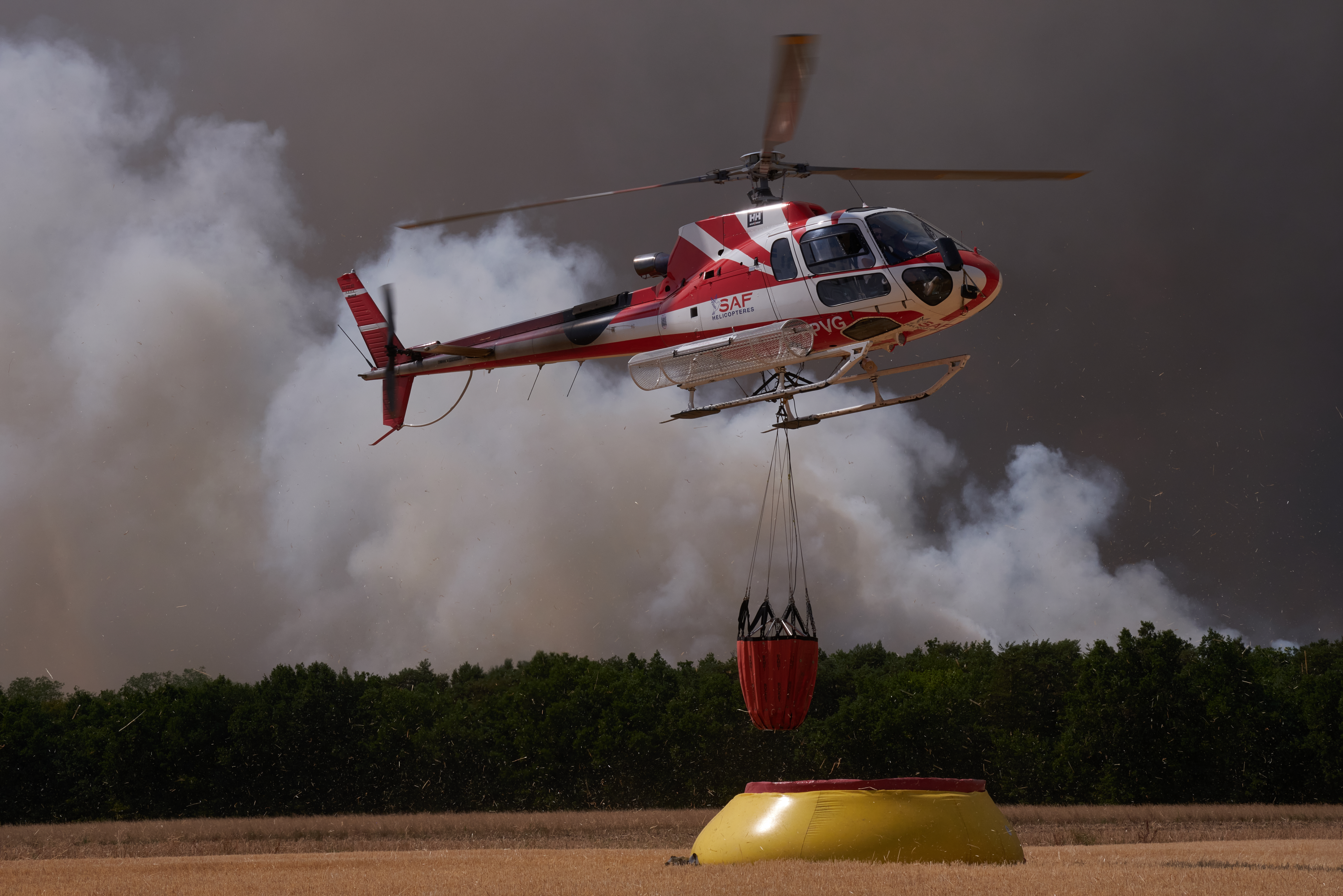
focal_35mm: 83
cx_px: 672
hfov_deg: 24.5
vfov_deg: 16.5
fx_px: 3096
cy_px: 448
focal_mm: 55
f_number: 13
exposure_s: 1/800
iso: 400
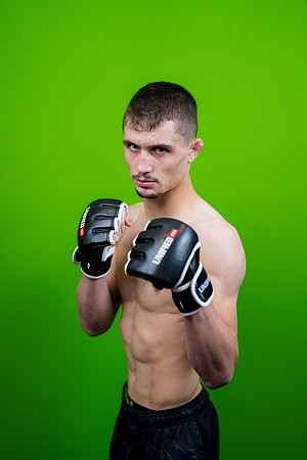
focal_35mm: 50
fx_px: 640
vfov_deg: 39.6
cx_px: 154
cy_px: 230
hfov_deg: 27.0
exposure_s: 1/160
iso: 100
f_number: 2
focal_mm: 50
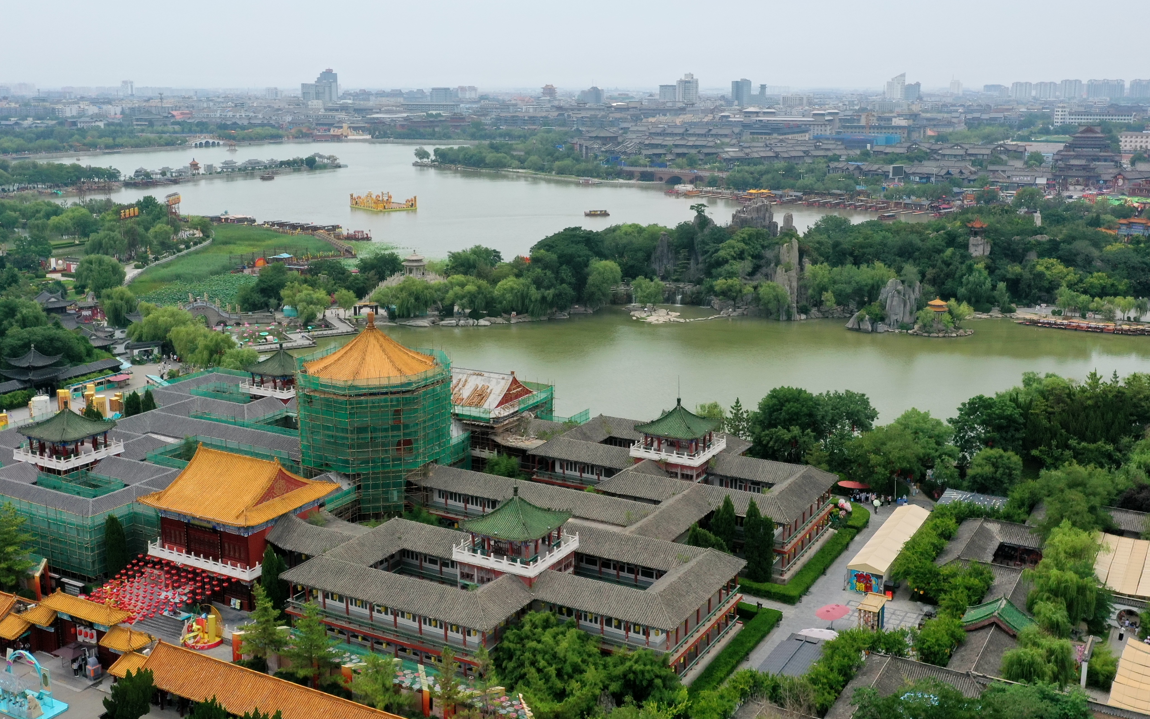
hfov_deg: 51.5
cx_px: 564
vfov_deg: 33.6
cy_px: 323
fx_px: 1191
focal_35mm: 38
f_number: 6.3
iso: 100
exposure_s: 1/640
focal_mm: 10.26
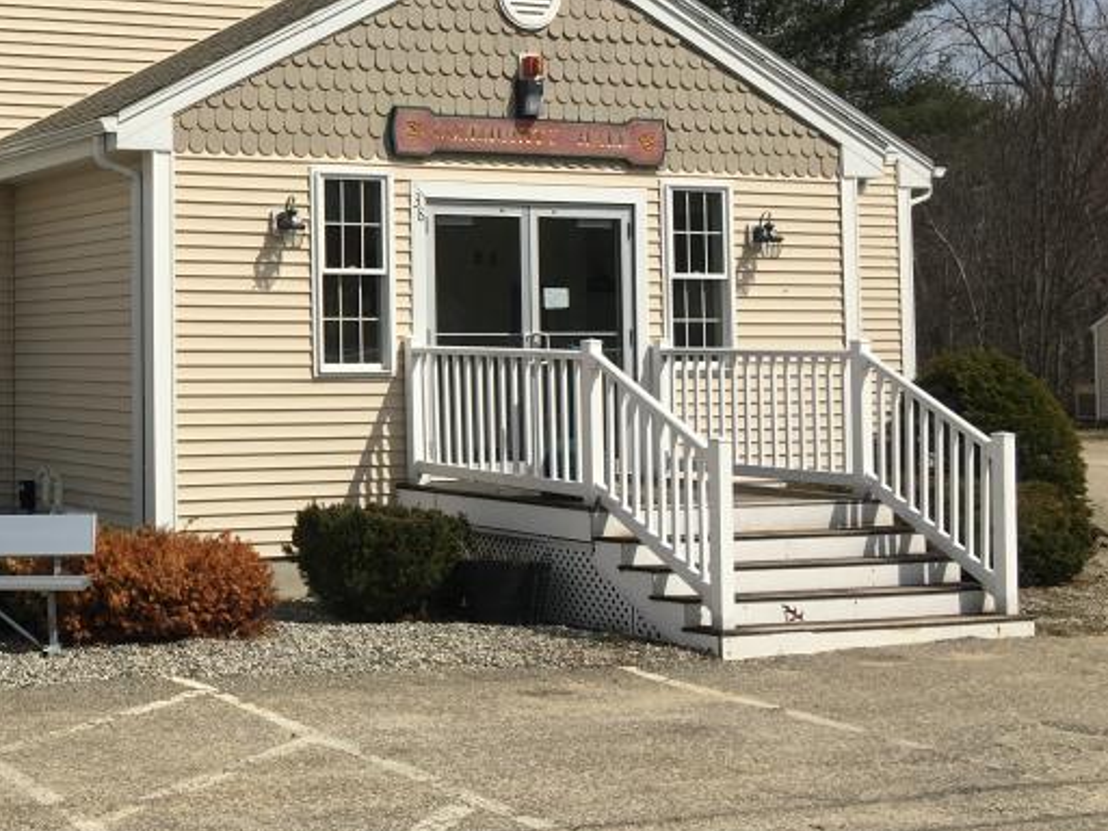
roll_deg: +1.0
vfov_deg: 25.1
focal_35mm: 58
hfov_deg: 31.2
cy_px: 275
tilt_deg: +3.0
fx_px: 1856
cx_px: 50
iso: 25
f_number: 2.2
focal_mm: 4.15
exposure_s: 1/3344
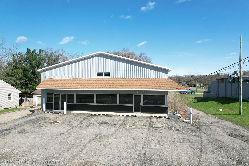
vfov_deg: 57.2
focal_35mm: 22
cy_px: 83
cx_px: 124
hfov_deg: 78.6
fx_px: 152
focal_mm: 8.38
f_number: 2.8
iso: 100
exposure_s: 1/1250
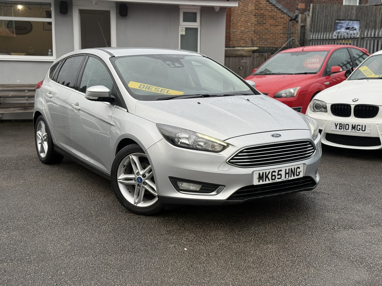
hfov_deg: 39.7
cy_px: 143
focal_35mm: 48
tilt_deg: -8.2
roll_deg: -0.1
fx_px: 530
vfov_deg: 30.3
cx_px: 191
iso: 64
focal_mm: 6.76
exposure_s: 1/420
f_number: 1.78
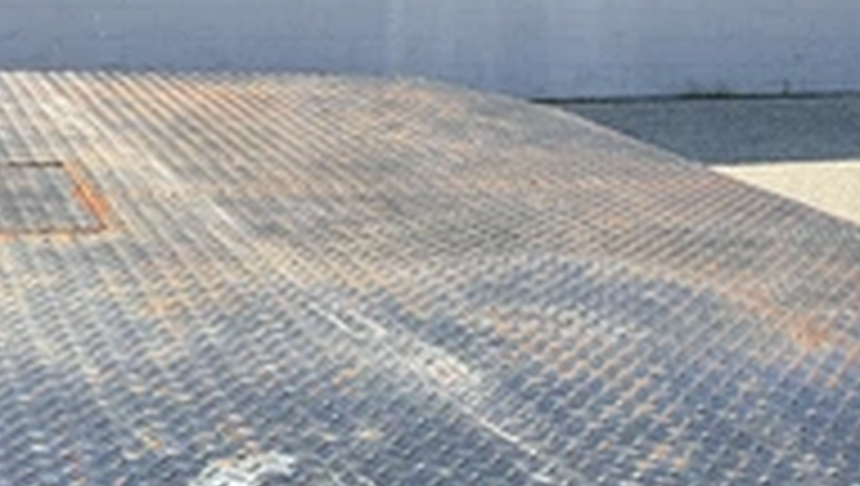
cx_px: 477
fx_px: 1507
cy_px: 360
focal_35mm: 66
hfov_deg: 31.8
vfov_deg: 18.2
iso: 25
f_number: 1.8
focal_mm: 3
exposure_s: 1/519
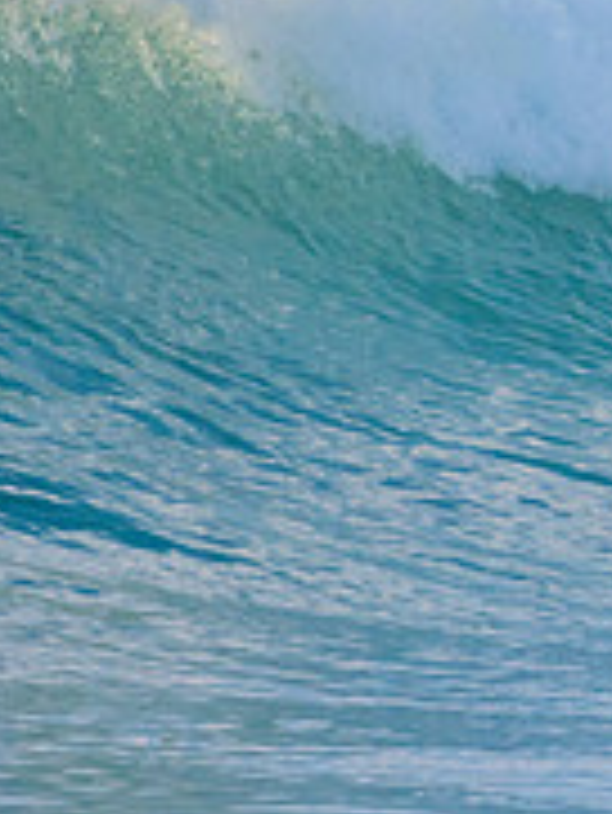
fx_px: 45089
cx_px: 1152
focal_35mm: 1915
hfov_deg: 0.8
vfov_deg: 1.0
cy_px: 119
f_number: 5.6
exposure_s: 1/1250
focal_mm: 400
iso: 450
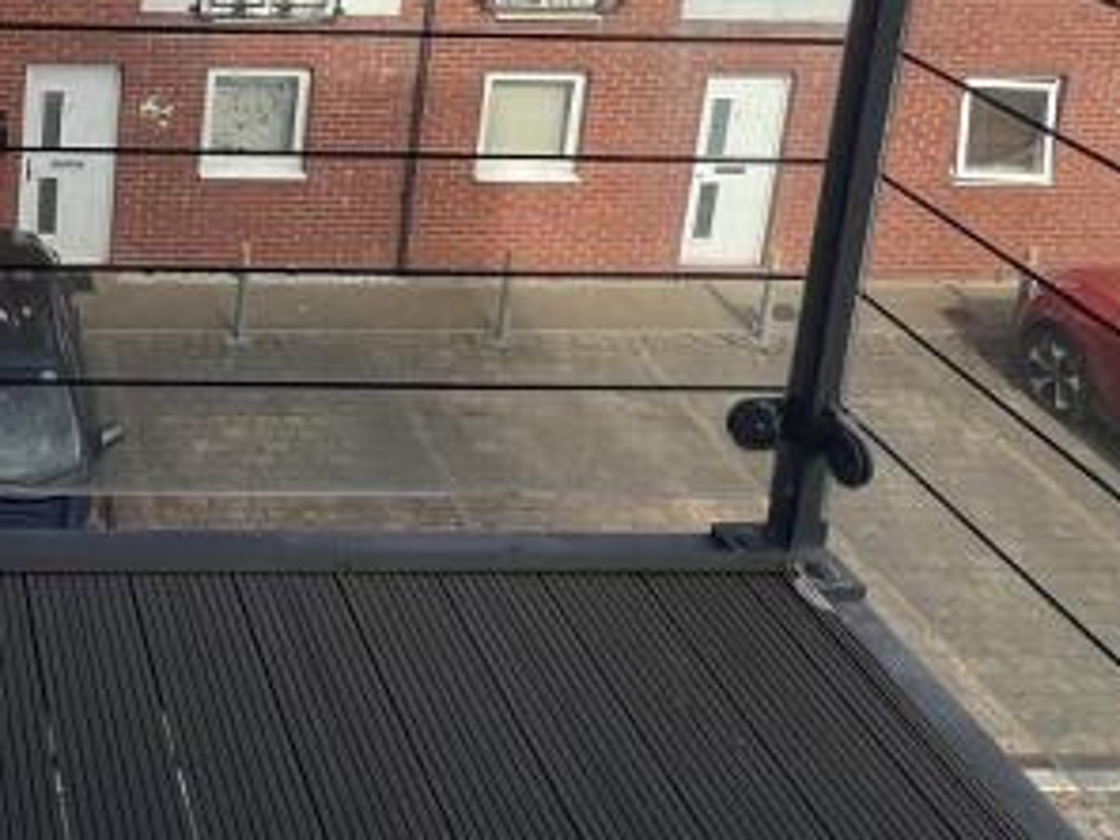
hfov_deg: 36.1
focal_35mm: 45
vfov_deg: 27.9
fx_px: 1456
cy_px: -189
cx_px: -95
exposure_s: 1/911
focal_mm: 1.57
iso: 32
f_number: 1.8
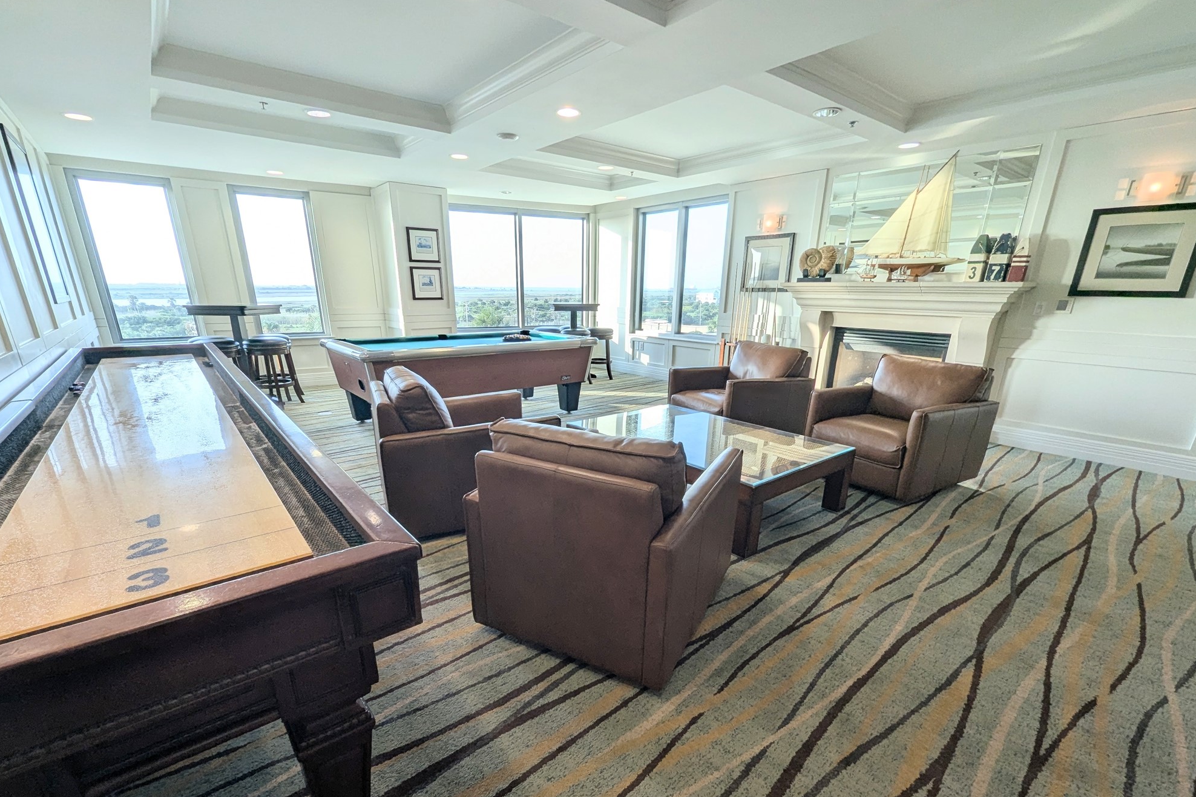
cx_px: 584
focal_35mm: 14
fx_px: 465
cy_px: 462
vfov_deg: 80.6
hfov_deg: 104.2
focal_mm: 1.95
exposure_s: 1/112
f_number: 2.2
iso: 41
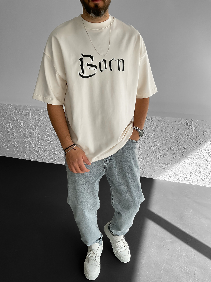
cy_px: 141
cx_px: 106
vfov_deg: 61.7
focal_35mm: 29
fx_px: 236
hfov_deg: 48.2
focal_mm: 3
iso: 16
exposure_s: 1/350
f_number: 1.8
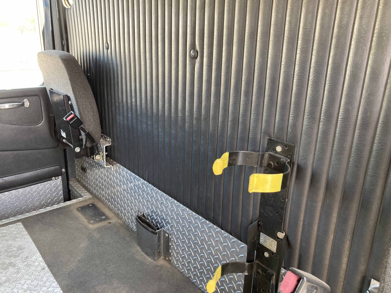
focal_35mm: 28
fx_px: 316
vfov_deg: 49.7
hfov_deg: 63.4
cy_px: 146
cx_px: 196
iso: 100
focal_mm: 3.99
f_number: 1.8
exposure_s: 1/60
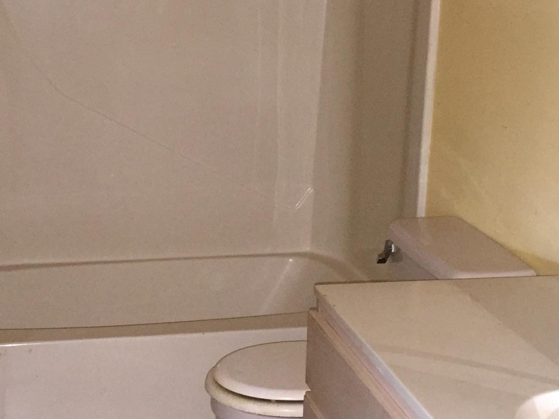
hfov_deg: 28.0
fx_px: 1114
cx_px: 204
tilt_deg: -17.0
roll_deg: -0.9
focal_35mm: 69
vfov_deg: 21.3
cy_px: 271
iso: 250
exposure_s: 1/16
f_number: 2.2
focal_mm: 4.15
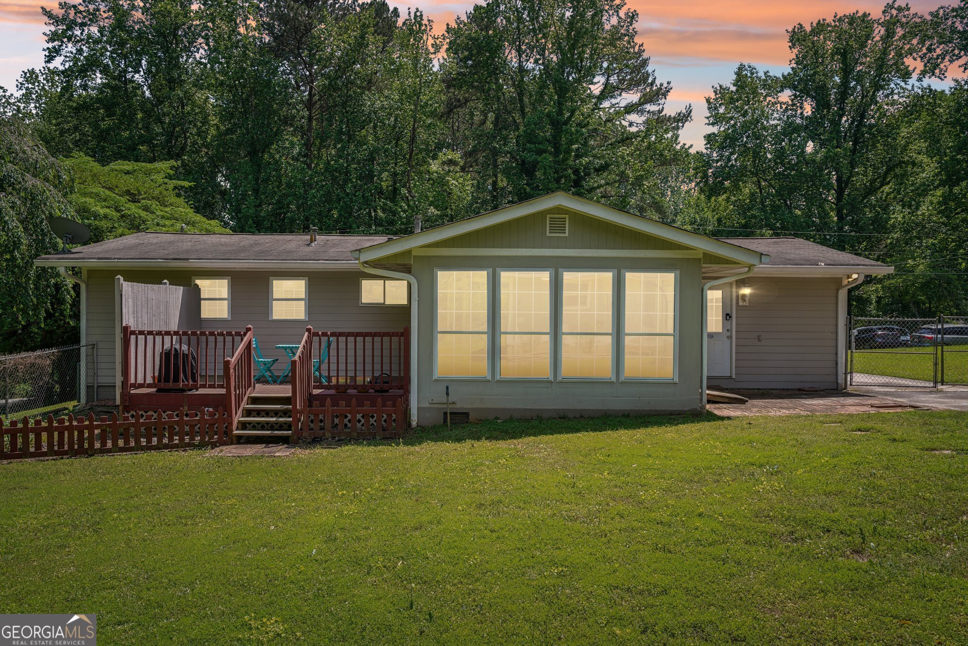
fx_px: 807
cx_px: 484
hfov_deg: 61.9
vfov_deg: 43.6
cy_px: 323
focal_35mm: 30
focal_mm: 30
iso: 100
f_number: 8
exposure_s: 1/40
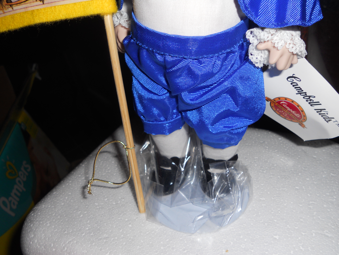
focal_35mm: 32
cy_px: 128
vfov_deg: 44.2
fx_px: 313
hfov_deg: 56.8
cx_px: 170
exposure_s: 1/25
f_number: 8.8
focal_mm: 5.8
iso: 80
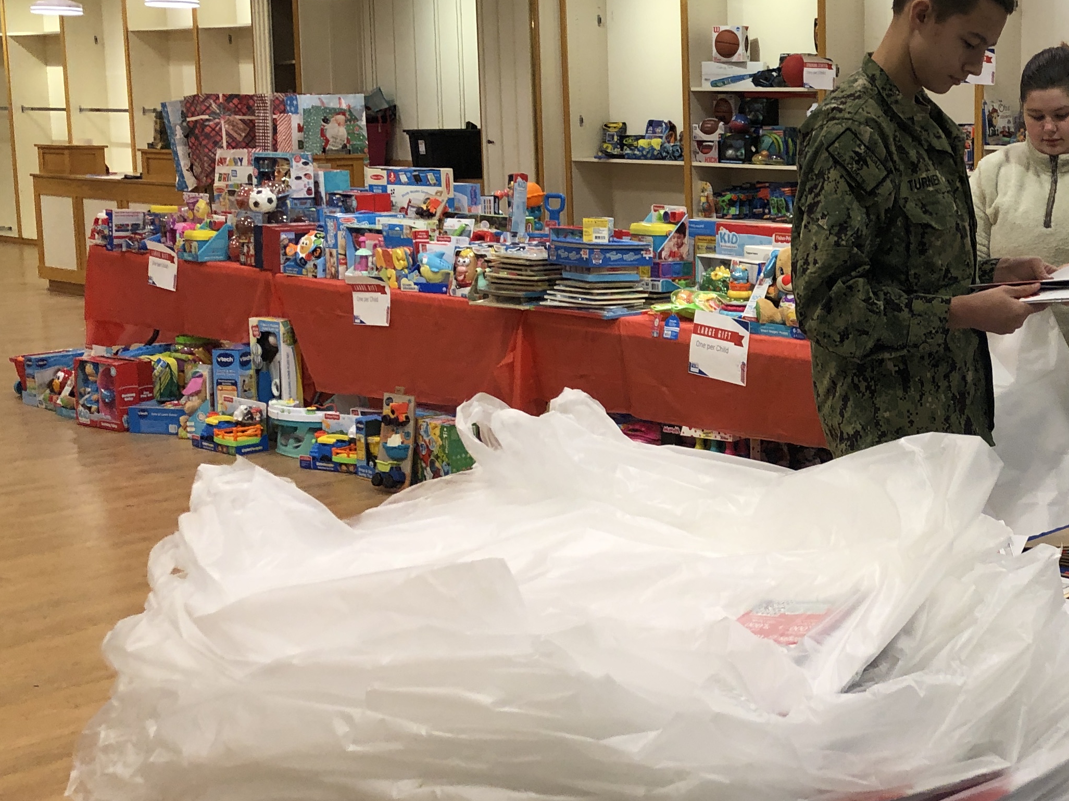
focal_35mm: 55
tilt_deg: -8.4
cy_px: 390
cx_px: 946
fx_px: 1698
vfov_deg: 26.6
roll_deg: -1.5
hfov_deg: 33.3
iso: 25
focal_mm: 4
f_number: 1.8
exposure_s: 1/40
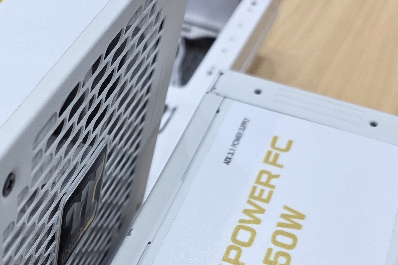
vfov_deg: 19.4
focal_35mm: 68
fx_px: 752
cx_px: -30
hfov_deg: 27.4
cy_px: 268
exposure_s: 1/120
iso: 80
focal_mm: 6.3
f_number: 1.7
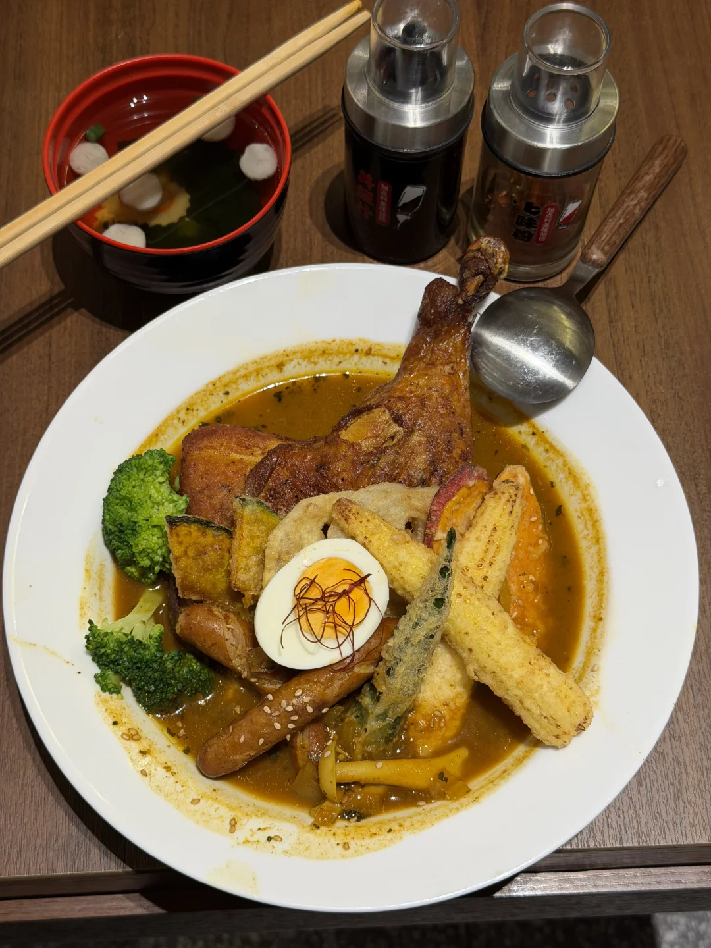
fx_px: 1315
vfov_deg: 39.7
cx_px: 356
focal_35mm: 48
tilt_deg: -64.6
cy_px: 474
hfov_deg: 30.3
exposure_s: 1/100
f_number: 1.78
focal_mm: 6.76
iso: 80
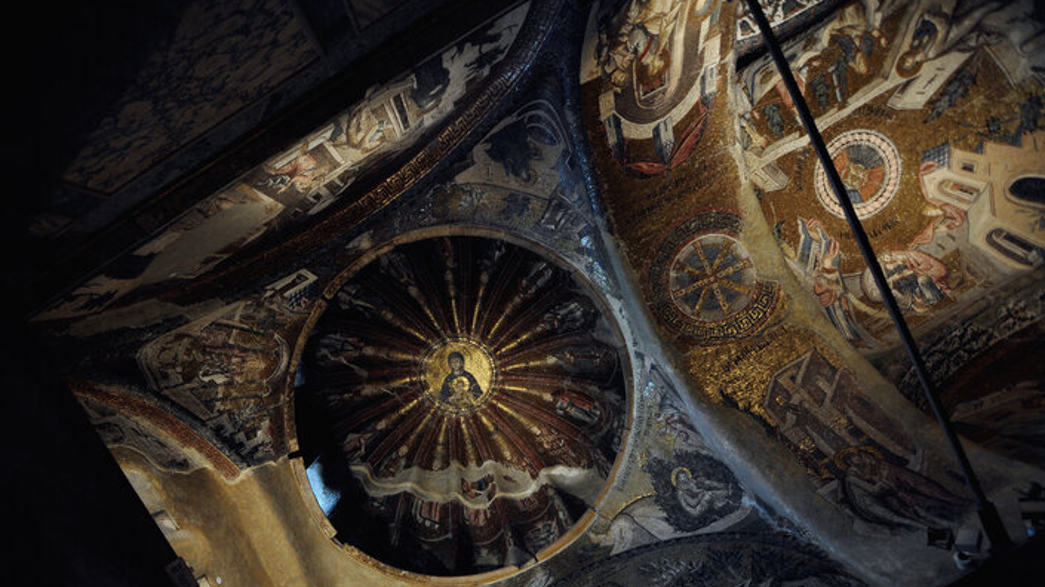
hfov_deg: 87.5
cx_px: 462
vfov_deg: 55.7
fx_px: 543
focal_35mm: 20
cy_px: 386
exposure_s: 1/5
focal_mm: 11
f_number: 2.8
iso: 200
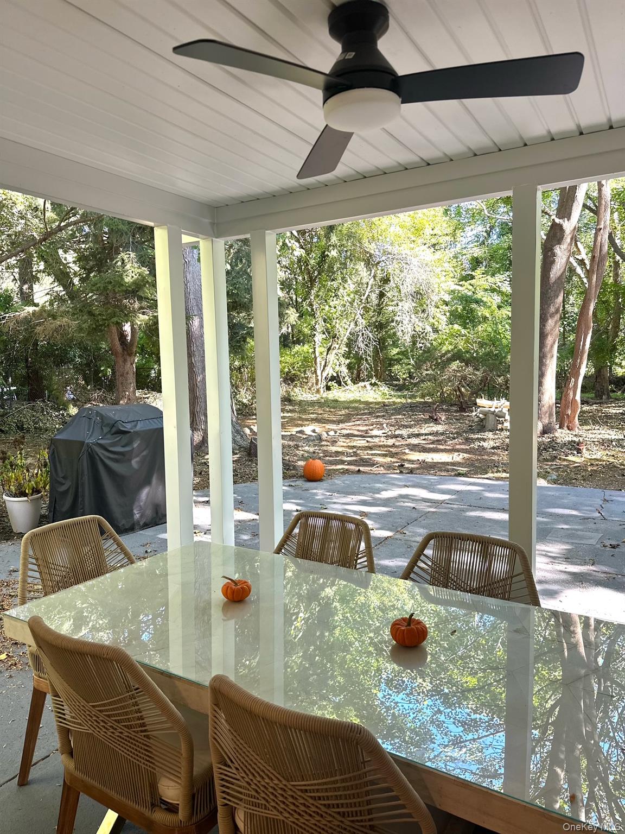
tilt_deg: -5.1
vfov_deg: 71.6
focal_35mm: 24
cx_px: 312
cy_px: 417
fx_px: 578
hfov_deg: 56.8
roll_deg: +0.5
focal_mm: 6.86
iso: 100
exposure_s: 1/121
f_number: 1.78
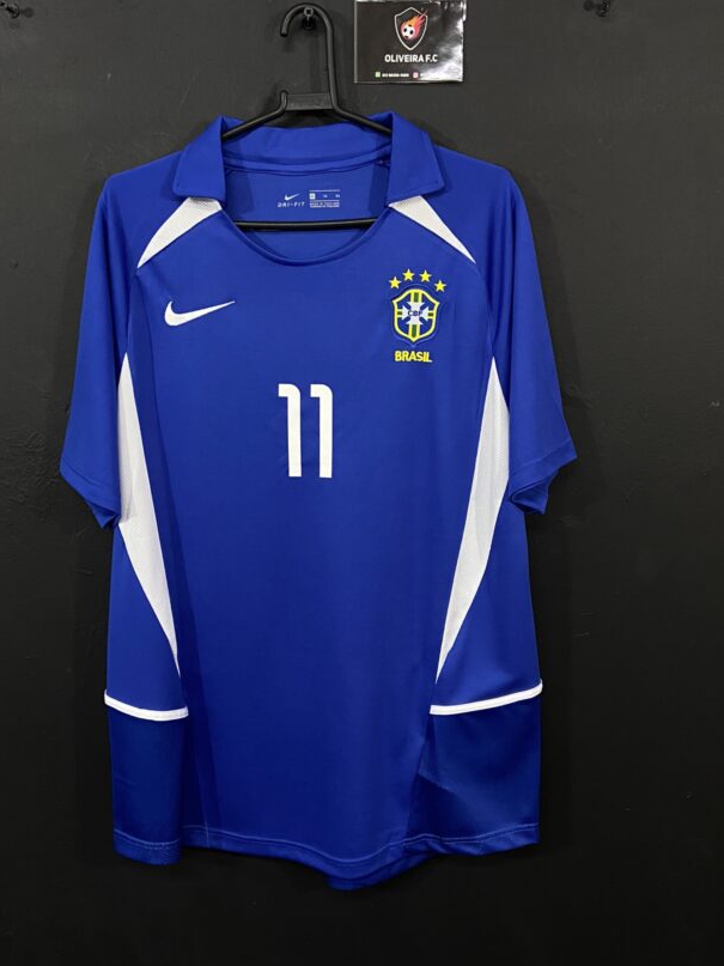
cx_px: 342
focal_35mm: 33
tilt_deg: -11.3
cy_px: 496
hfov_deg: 42.9
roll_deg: +0.9
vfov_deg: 55.4
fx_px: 921
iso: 250
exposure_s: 1/60
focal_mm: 4.25
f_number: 1.8
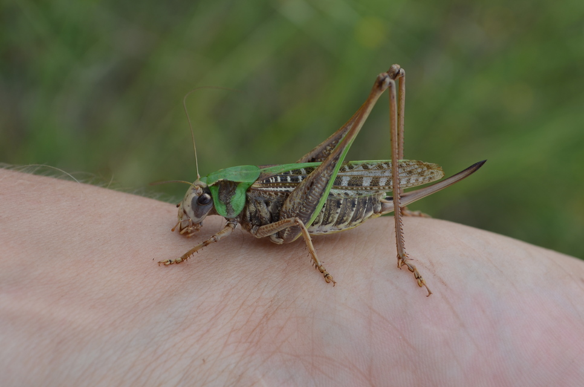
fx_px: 1336
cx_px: 292
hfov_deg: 24.7
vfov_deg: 16.5
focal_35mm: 82
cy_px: 194
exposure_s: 1/200
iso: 100
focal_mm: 55
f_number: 8
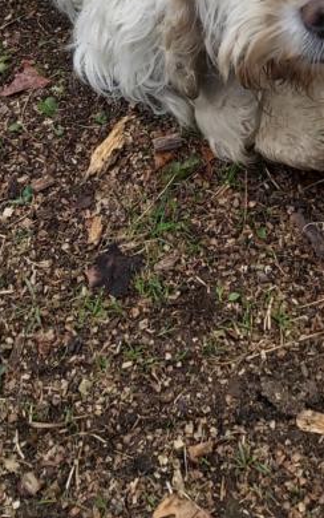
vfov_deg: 28.1
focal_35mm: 65
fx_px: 918
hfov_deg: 20.0
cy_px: -80
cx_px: 219
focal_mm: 3.92
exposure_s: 1/347
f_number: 1.7
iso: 64
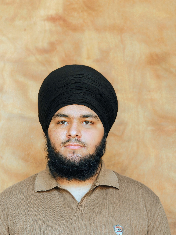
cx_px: 77
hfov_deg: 16.1
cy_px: 119
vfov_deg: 21.3
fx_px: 624
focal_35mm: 92
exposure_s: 1/100
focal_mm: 13.3
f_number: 2.8
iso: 126
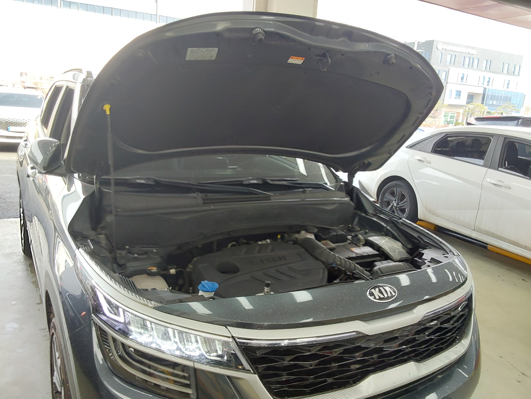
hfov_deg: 63.4
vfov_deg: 49.7
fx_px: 430
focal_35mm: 28
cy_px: 200
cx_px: 266
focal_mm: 2.91
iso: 100
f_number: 1.9
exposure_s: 1/120
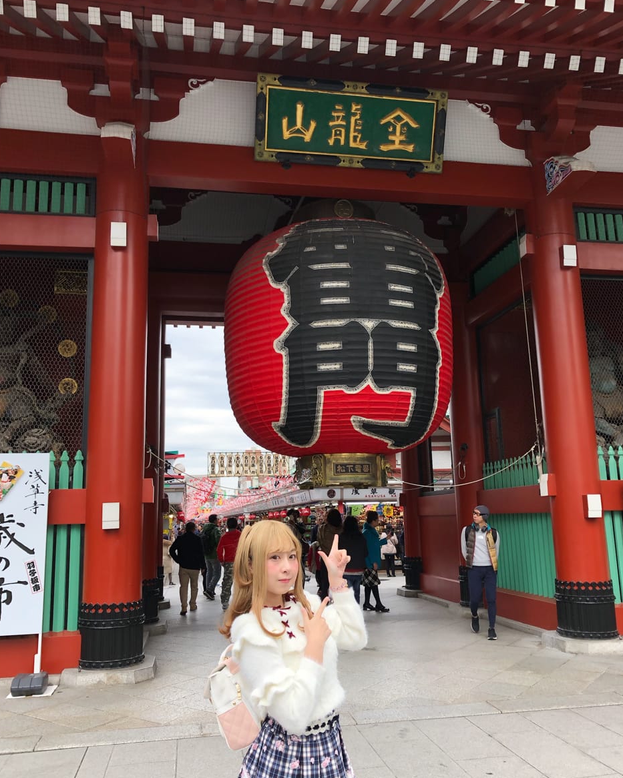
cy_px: 396
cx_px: 310
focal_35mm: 30
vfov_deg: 58.8
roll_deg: +0.9
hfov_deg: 48.5
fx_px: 691
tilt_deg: +9.8
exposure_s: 1/223
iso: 20
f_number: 1.8
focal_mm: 3.99
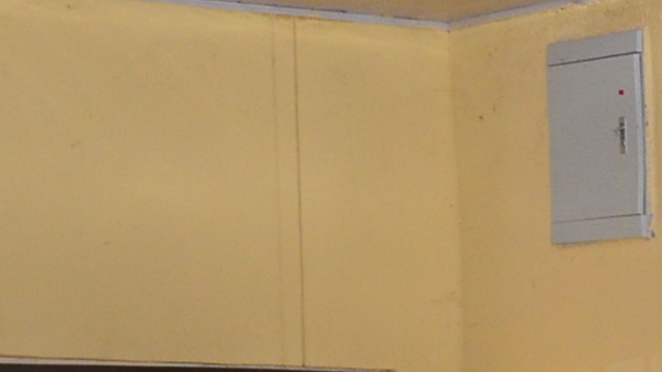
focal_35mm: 232
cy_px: 835
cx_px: 1045
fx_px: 4071
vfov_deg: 5.1
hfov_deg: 9.0
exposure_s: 1/60
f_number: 5.6
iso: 640
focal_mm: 24
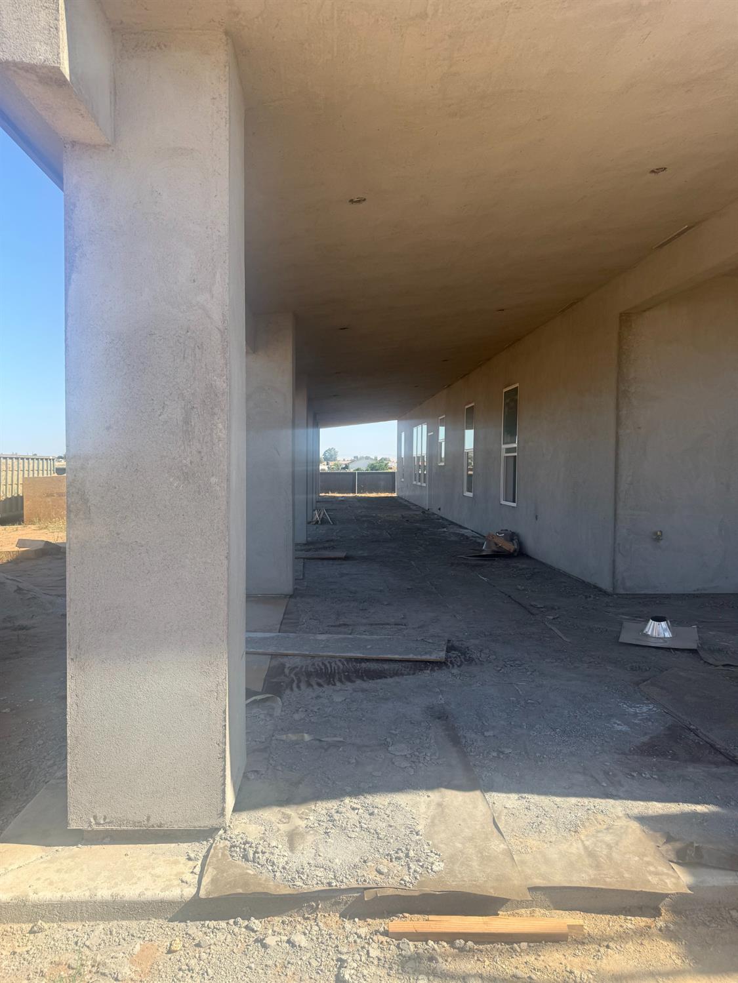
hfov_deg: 56.8
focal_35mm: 24
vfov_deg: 71.6
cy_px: 492
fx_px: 682
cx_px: 369
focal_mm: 6.76
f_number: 1.78
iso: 80
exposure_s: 1/2110
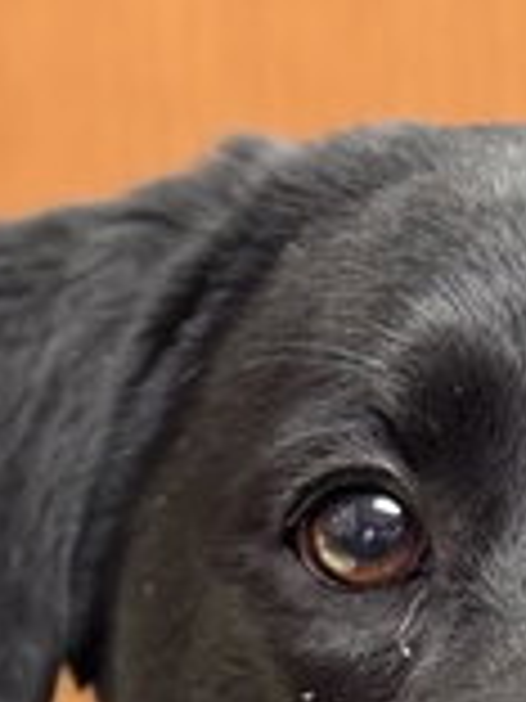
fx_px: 4153
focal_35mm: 205
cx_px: 643
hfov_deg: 7.2
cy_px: 1240
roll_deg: -2.4
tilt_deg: -37.6
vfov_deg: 9.2
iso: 320
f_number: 1.78
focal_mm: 6.76
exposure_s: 1/40
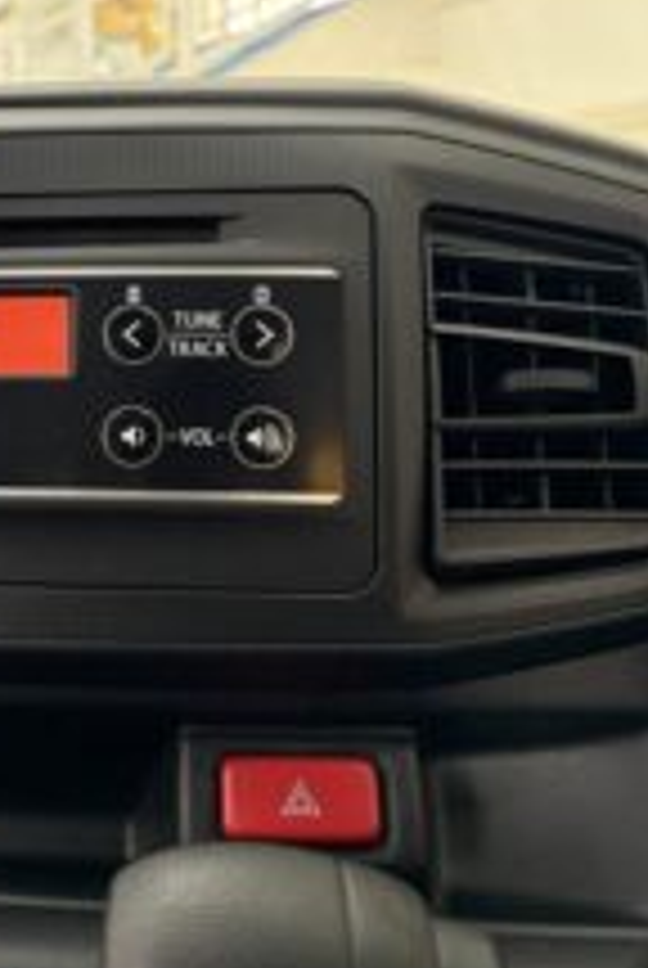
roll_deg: +3.0
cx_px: 4
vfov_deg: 44.3
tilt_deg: -5.7
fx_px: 1184
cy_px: 407
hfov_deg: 28.7
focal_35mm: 44
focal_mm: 5.96
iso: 400
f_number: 1.6
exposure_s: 1/50
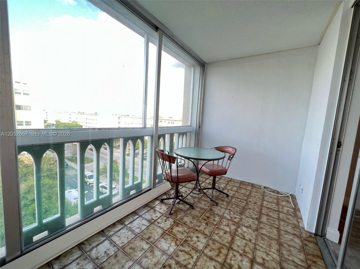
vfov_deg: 89.9
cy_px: 134
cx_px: 180
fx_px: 135
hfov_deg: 106.2
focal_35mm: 13
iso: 125
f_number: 1.8
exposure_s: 1/99
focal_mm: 1.57
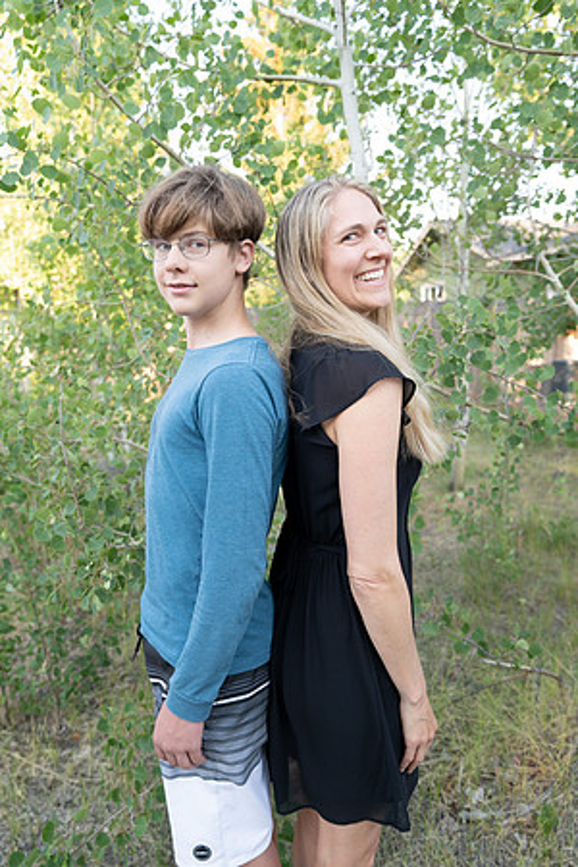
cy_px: 434
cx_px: 289
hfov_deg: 47.9
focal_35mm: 27
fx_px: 650
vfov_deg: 67.4
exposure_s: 1/160
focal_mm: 27
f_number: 3.5
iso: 320
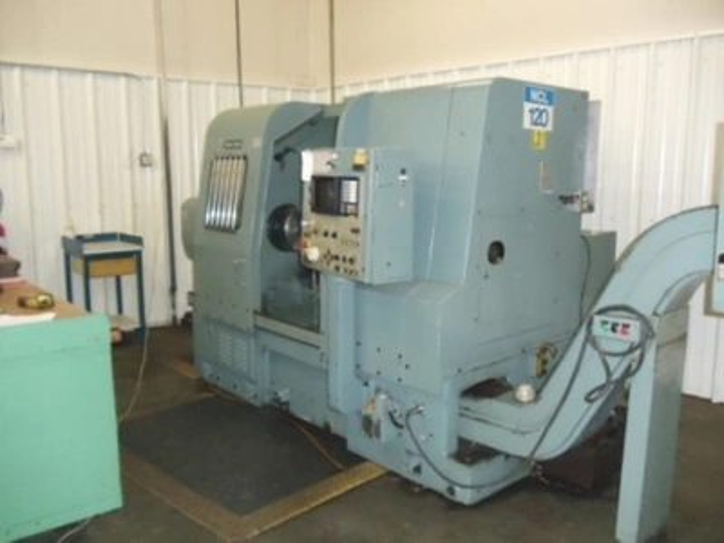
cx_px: 362
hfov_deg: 42.9
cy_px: 272
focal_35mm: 44
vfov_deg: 32.9
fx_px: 920
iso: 800
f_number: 3.5
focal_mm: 6
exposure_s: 1/30
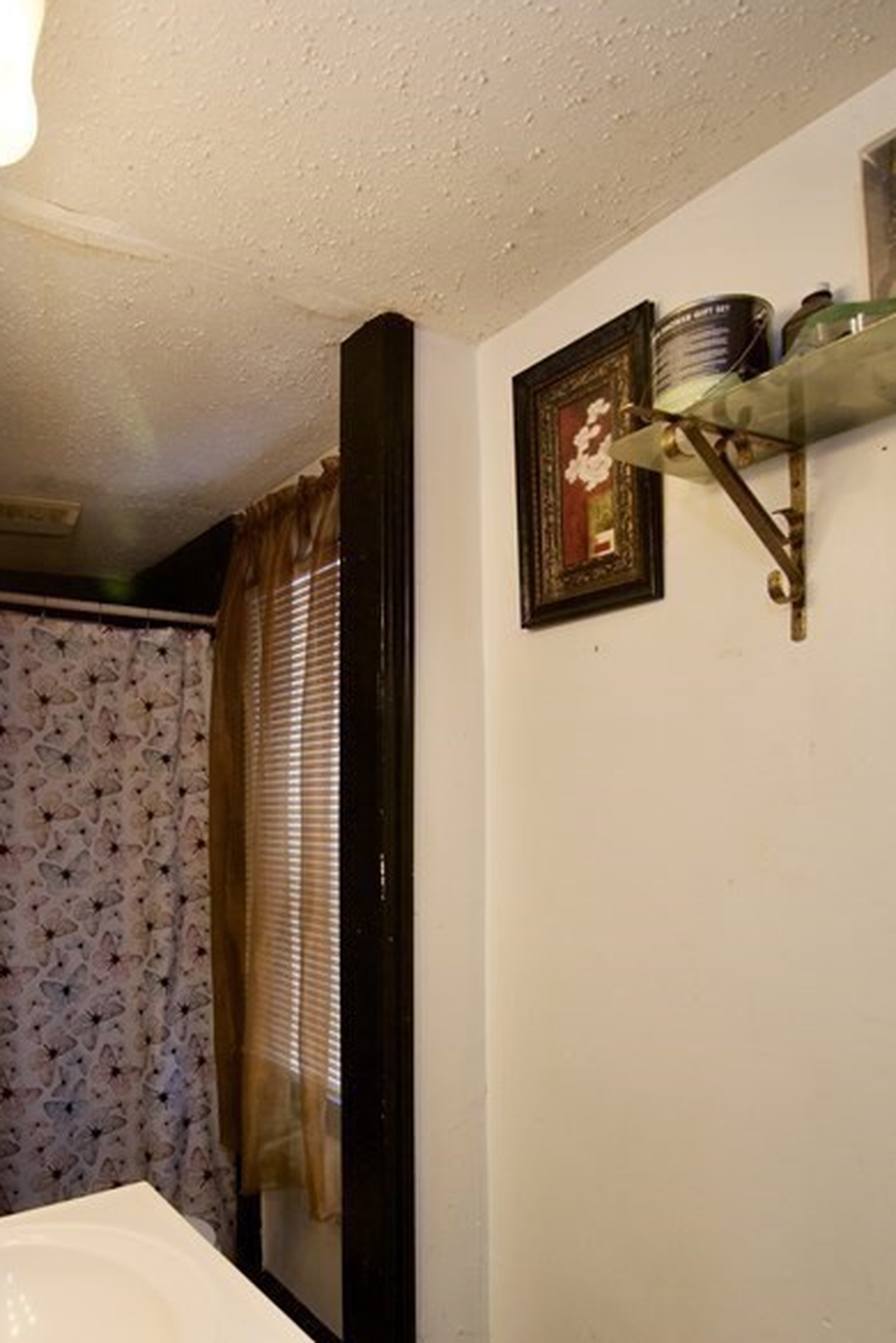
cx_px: 319
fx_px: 808
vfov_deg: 78.3
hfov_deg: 57.1
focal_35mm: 22
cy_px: 824
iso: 400
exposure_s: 1/100
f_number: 5
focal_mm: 11
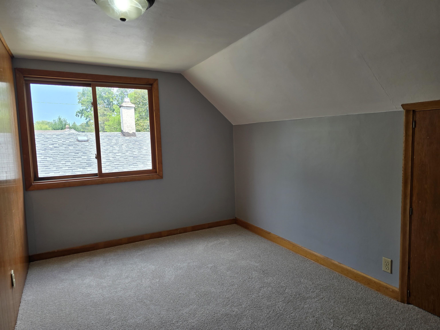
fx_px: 292
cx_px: 220
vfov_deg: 58.9
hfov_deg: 73.9
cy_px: 165
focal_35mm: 23
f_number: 1.7
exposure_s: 1/180
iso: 25
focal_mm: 6.3
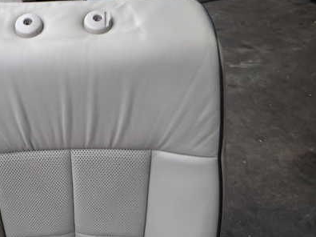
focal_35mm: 38
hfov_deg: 47.1
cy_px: 150
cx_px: 78
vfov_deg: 37.4
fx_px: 347
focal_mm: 4.5
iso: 250
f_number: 2
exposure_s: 1/200
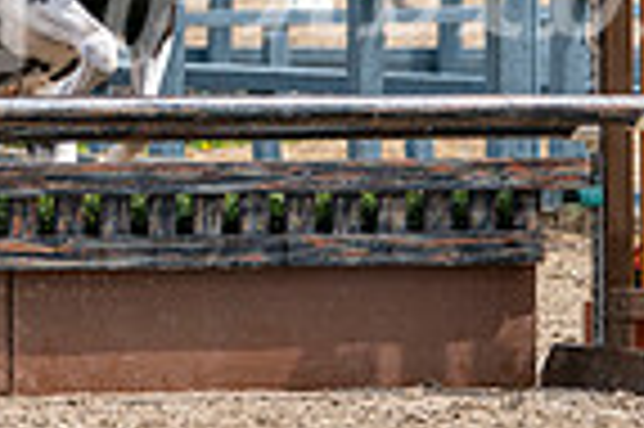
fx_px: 13276
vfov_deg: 1.8
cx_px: 18
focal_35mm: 743
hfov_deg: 2.8
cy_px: -268
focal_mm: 183
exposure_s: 1/1250
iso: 500
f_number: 5.6
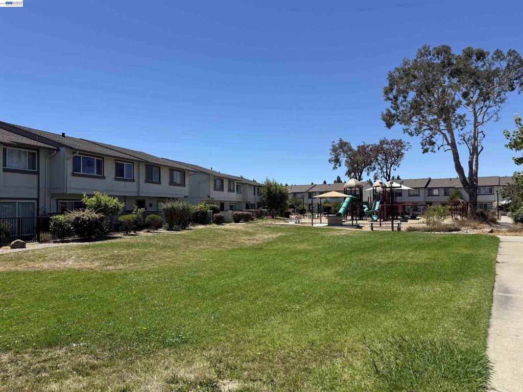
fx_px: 363
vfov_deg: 56.8
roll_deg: +0.4
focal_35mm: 24
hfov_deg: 71.6
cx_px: 262
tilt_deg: +2.0
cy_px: 196
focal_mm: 6.76
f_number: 1.78
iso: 80
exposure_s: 1/4405
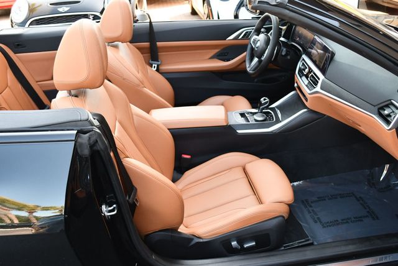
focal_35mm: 36
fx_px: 398
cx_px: 199
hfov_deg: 53.1
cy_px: 133
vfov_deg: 36.9
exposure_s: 1/250
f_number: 3.5
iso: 560
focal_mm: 18
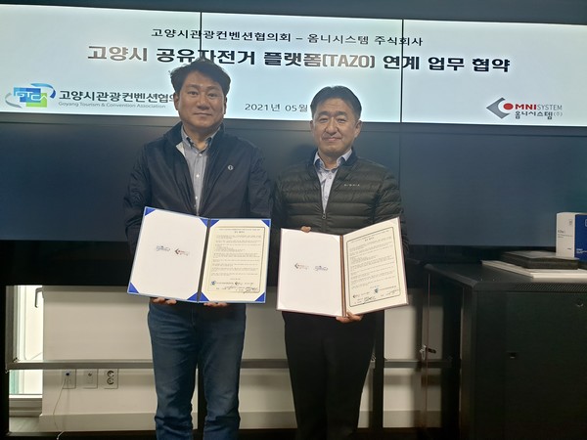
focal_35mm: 26
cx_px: 294
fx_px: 441
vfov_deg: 53.1
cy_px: 220
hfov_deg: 67.3
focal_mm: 4.3
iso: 80
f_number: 2.4
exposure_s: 1/60
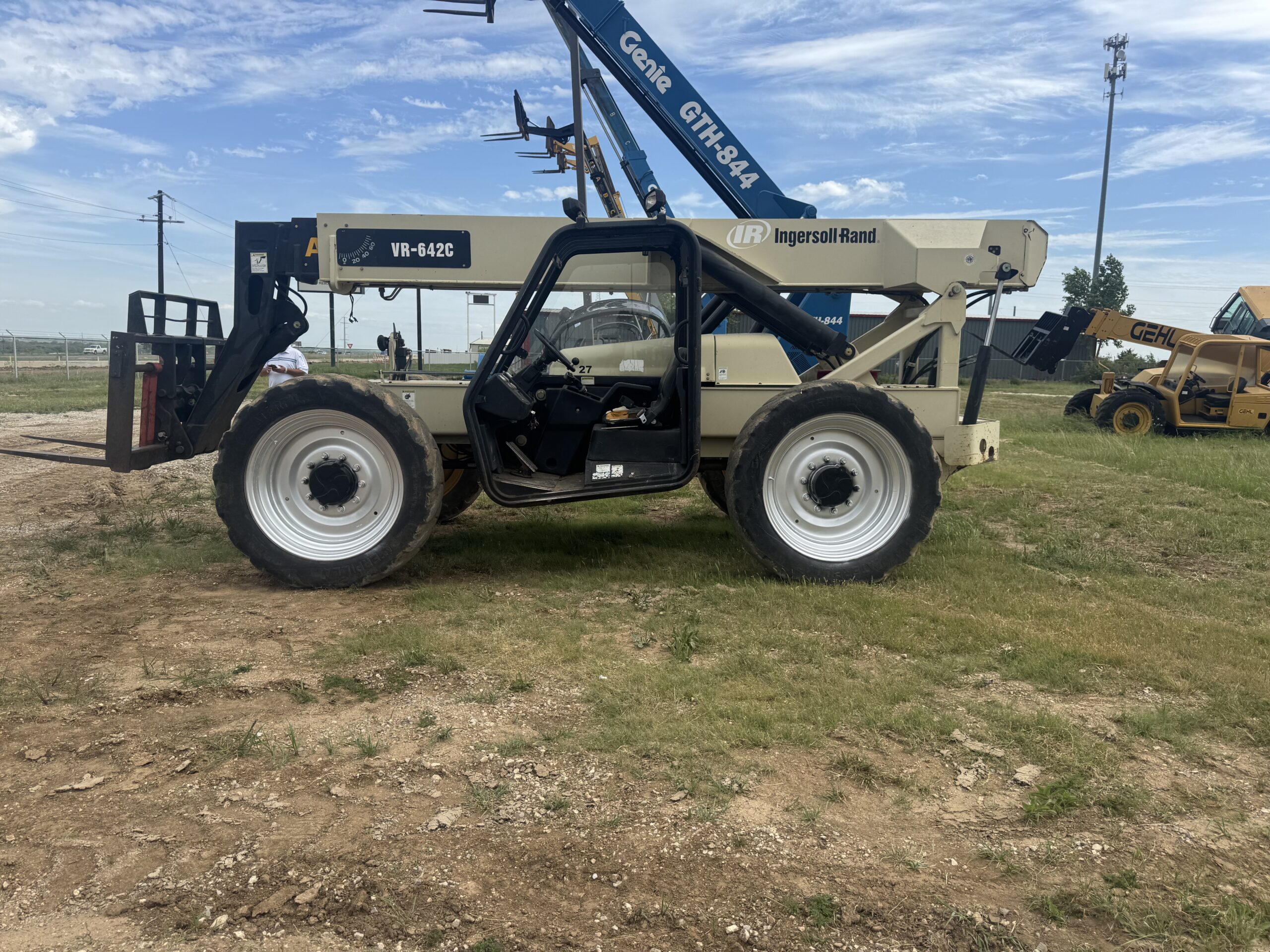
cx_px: 635
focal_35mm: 24
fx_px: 881
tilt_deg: -12.0
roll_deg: -1.6
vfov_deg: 56.8
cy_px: 476
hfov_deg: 71.6
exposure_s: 1/4049
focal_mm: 6.76
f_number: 1.78
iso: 80
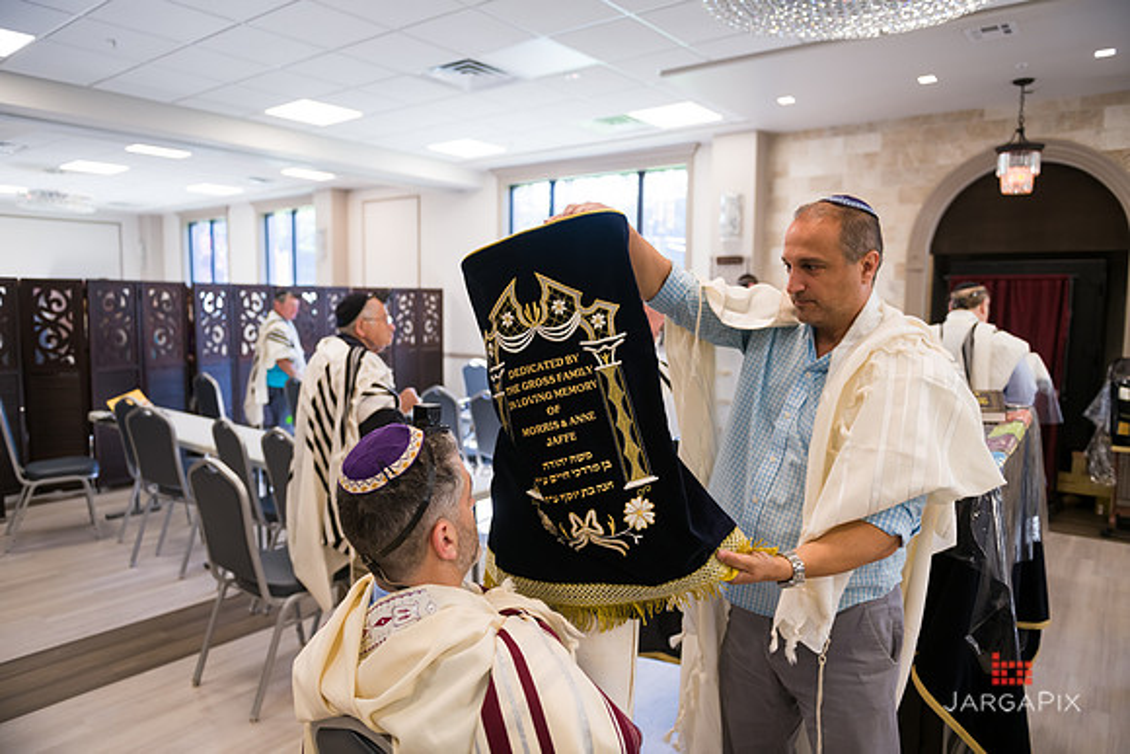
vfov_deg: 53.2
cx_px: 565
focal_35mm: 24
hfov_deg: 73.7
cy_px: 377
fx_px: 753
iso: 400
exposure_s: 1/125
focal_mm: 24
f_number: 3.2
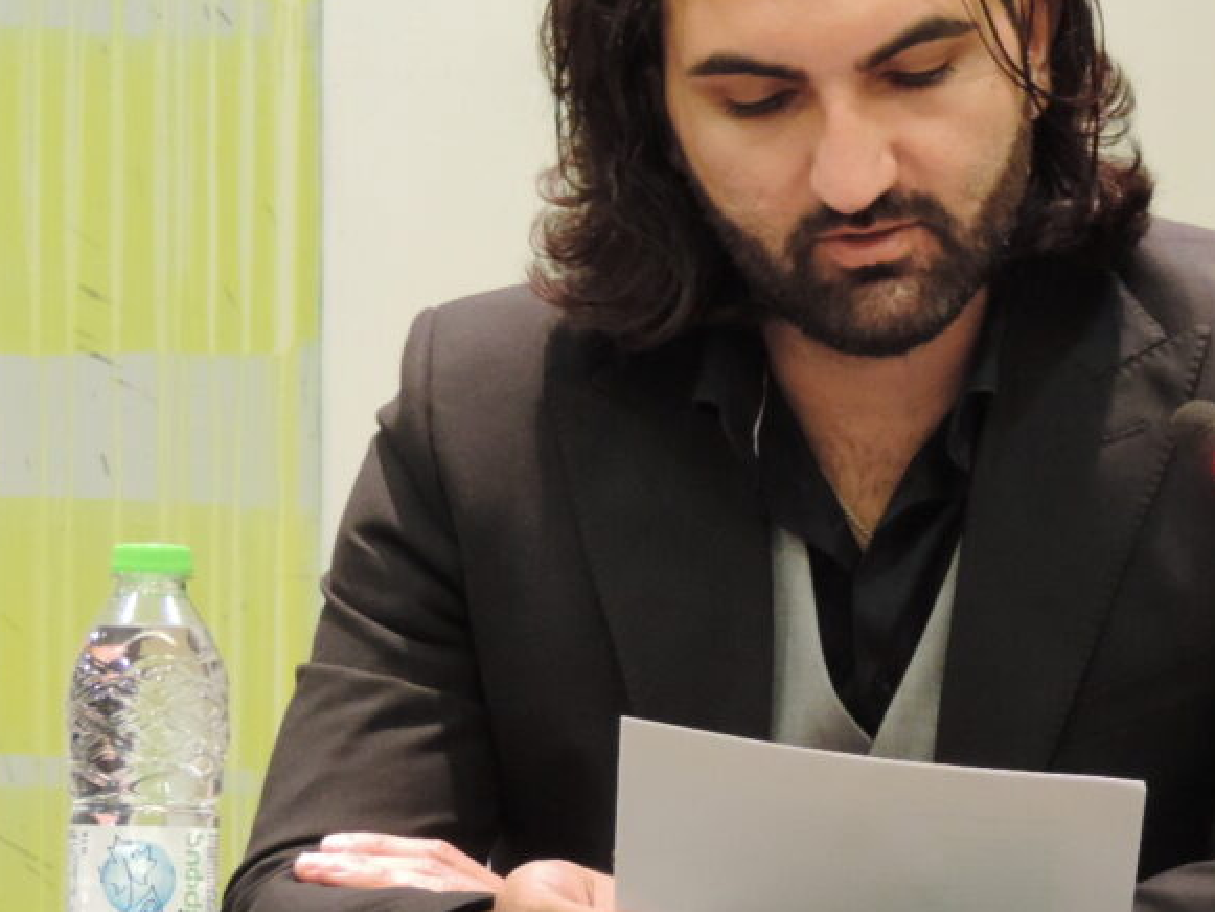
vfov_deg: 6.2
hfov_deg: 8.3
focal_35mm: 238
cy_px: 364
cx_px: 843
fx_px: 8355
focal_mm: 24
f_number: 4.3
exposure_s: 1/20
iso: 800
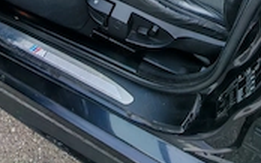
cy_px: -126
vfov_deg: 21.8
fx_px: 278
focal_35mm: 39
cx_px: 138
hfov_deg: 50.3
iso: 200
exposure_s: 1/50
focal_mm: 1.96
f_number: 2.2
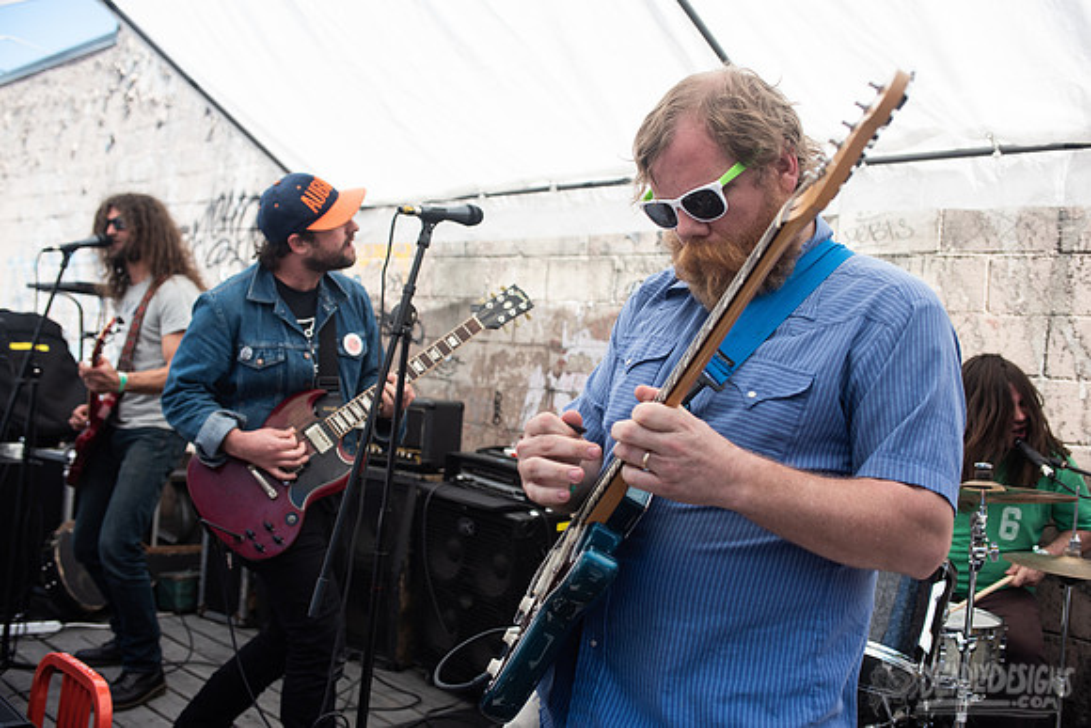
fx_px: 1061
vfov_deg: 37.9
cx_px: 546
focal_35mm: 35
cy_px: 364
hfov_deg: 54.4
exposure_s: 1/640
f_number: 4
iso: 320
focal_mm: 35
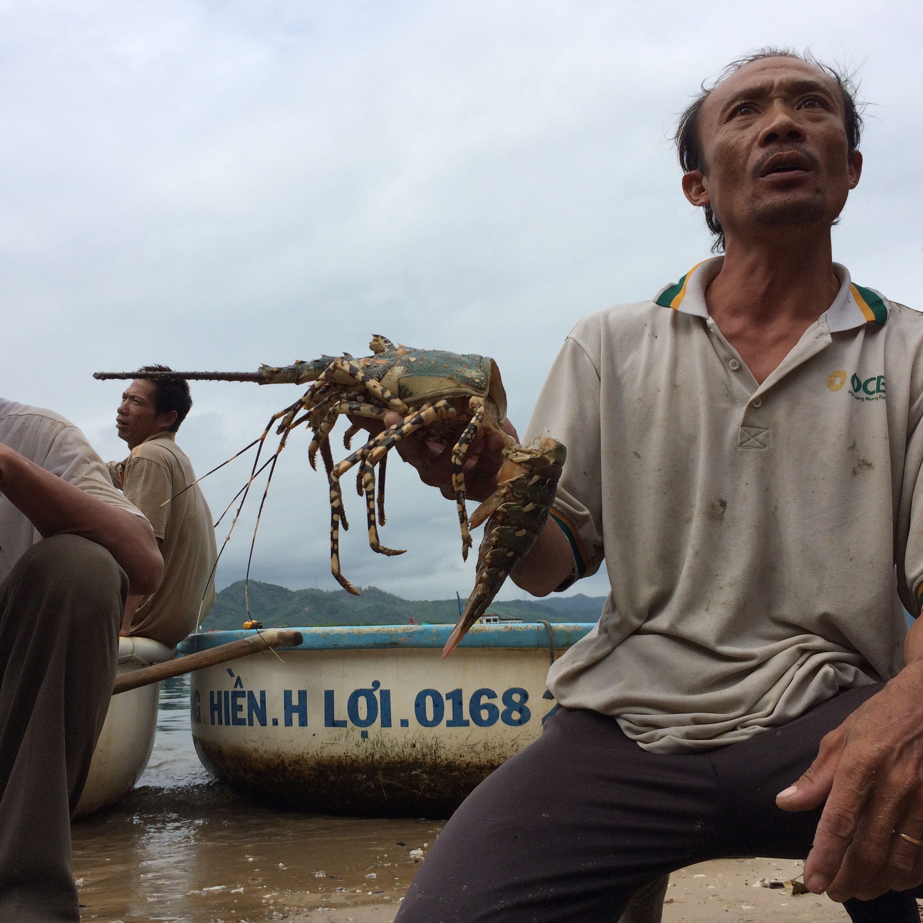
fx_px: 1056
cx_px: 465
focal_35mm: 35
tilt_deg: +9.5
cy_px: 462
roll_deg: -1.3
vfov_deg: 47.2
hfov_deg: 47.2
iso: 32
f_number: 2.2
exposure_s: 1/3425
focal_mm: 4.15
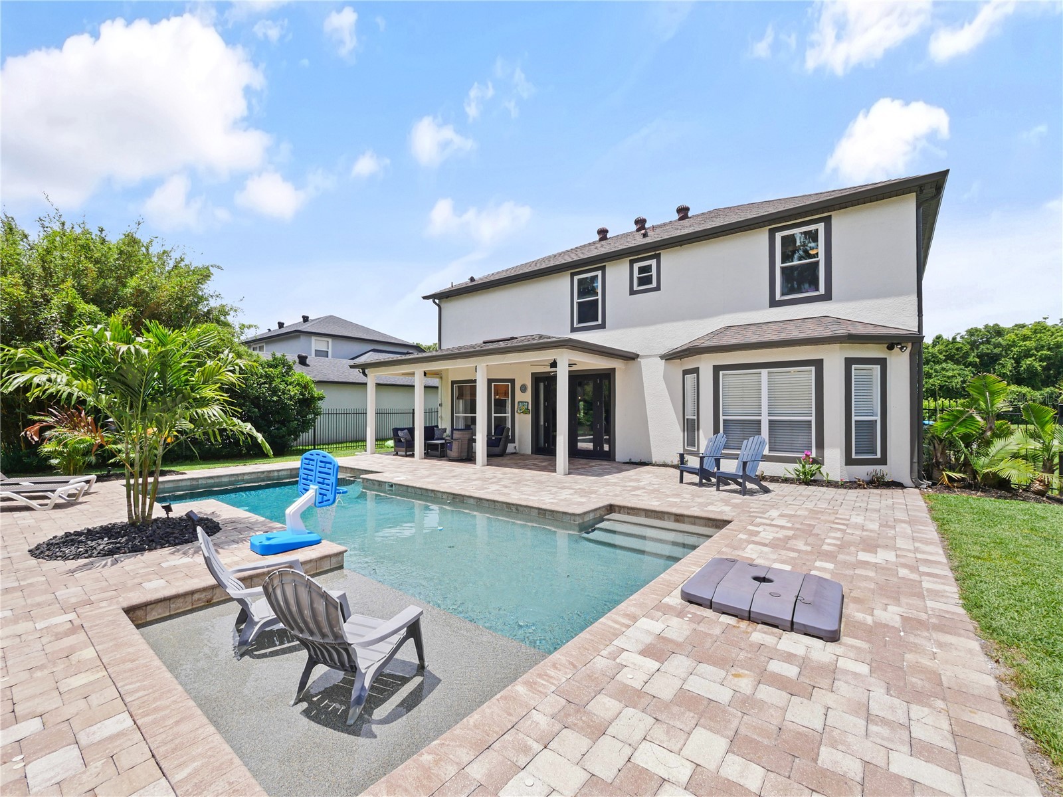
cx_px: 532
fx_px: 430
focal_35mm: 14
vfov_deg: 85.7
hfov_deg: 102.1
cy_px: 398
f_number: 7.1
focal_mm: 7
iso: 200
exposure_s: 1/400
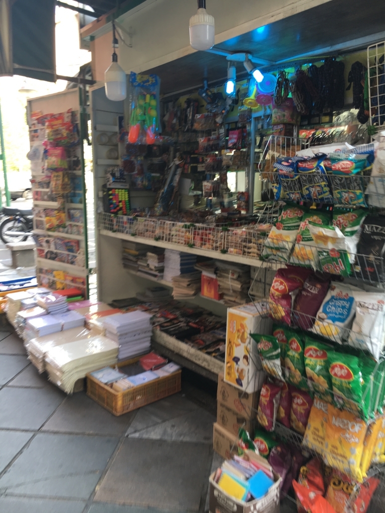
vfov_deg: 61.7
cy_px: 256
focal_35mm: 29
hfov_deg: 48.2
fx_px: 430
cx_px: 192
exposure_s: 1/60
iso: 25
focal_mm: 4.15
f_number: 2.2
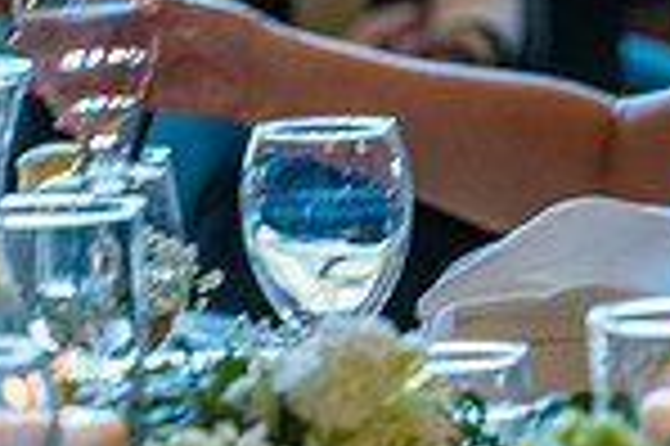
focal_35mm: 585
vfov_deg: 2.3
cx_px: 818
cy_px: -282
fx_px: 10875
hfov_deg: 3.5
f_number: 5
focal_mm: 150
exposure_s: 1/250
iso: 1000
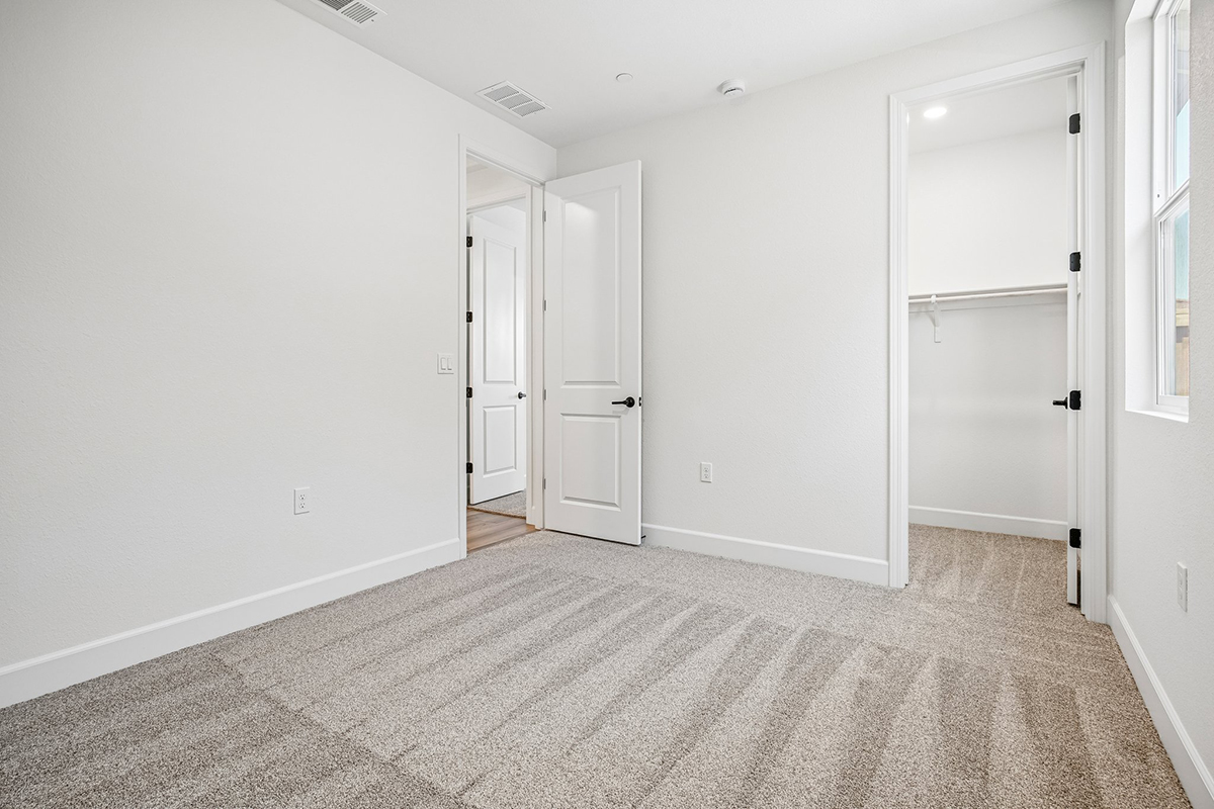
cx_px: 607
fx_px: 573
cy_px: 404
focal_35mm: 17
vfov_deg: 70.4
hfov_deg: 93.3
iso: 400
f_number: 8
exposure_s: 1/15
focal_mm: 17
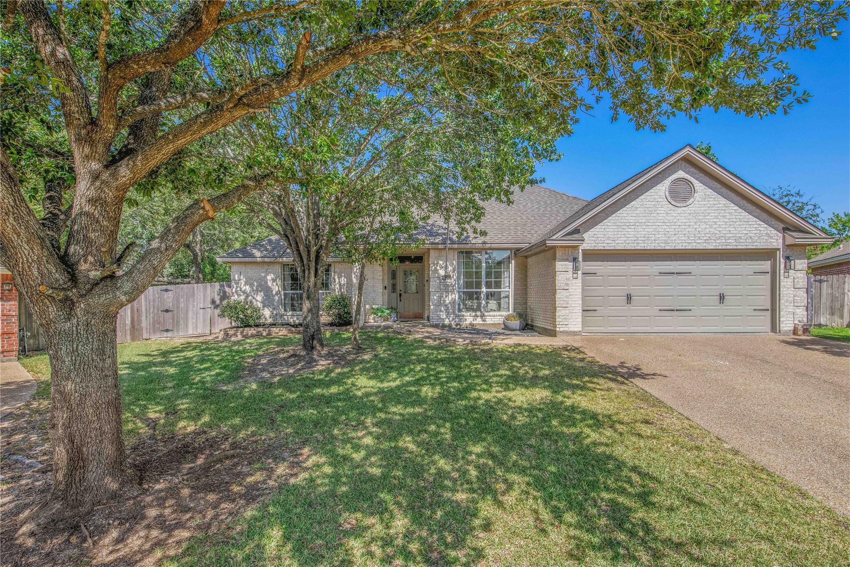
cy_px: 284
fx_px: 354
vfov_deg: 77.3
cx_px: 425
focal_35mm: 15
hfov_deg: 100.4
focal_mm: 15
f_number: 7.1
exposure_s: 1/640
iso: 100
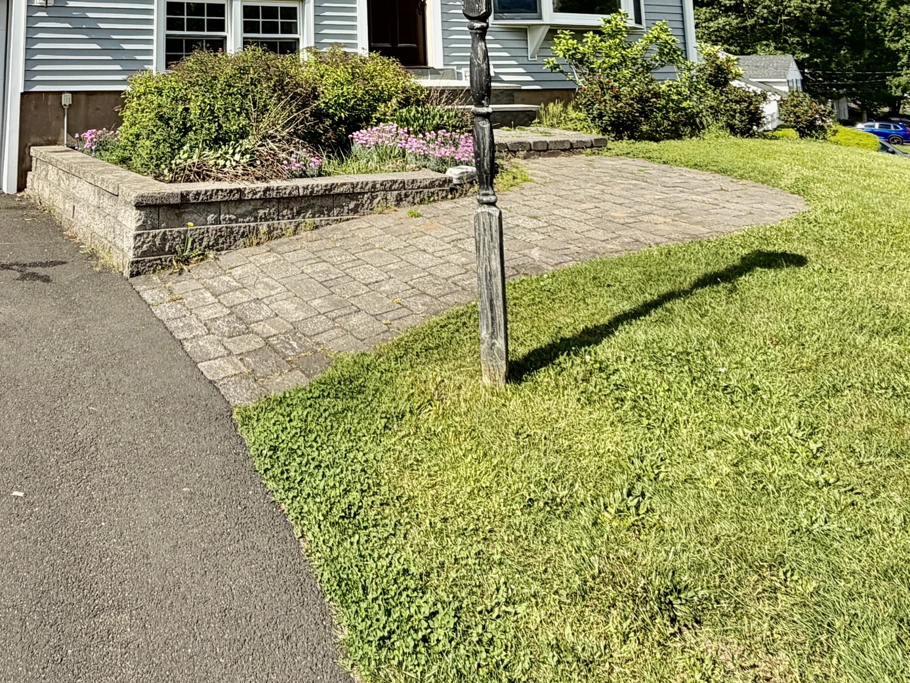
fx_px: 815
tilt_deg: +6.8
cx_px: 230
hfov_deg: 55.6
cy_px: -45
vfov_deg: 38.6
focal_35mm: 31
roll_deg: +0.3
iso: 20
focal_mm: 2.22
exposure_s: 1/914
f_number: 2.2
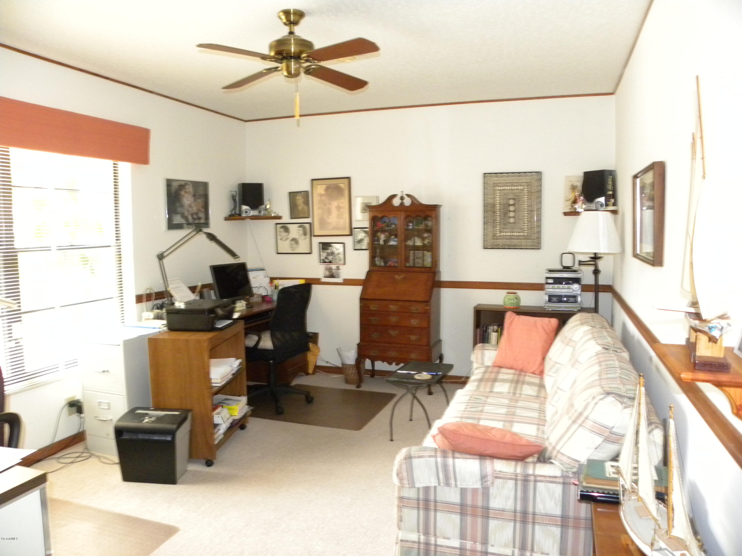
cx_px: 371
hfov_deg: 67.3
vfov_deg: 53.1
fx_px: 557
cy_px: 278
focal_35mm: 26
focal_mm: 4.6
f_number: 2.8
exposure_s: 1/43.4
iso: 400
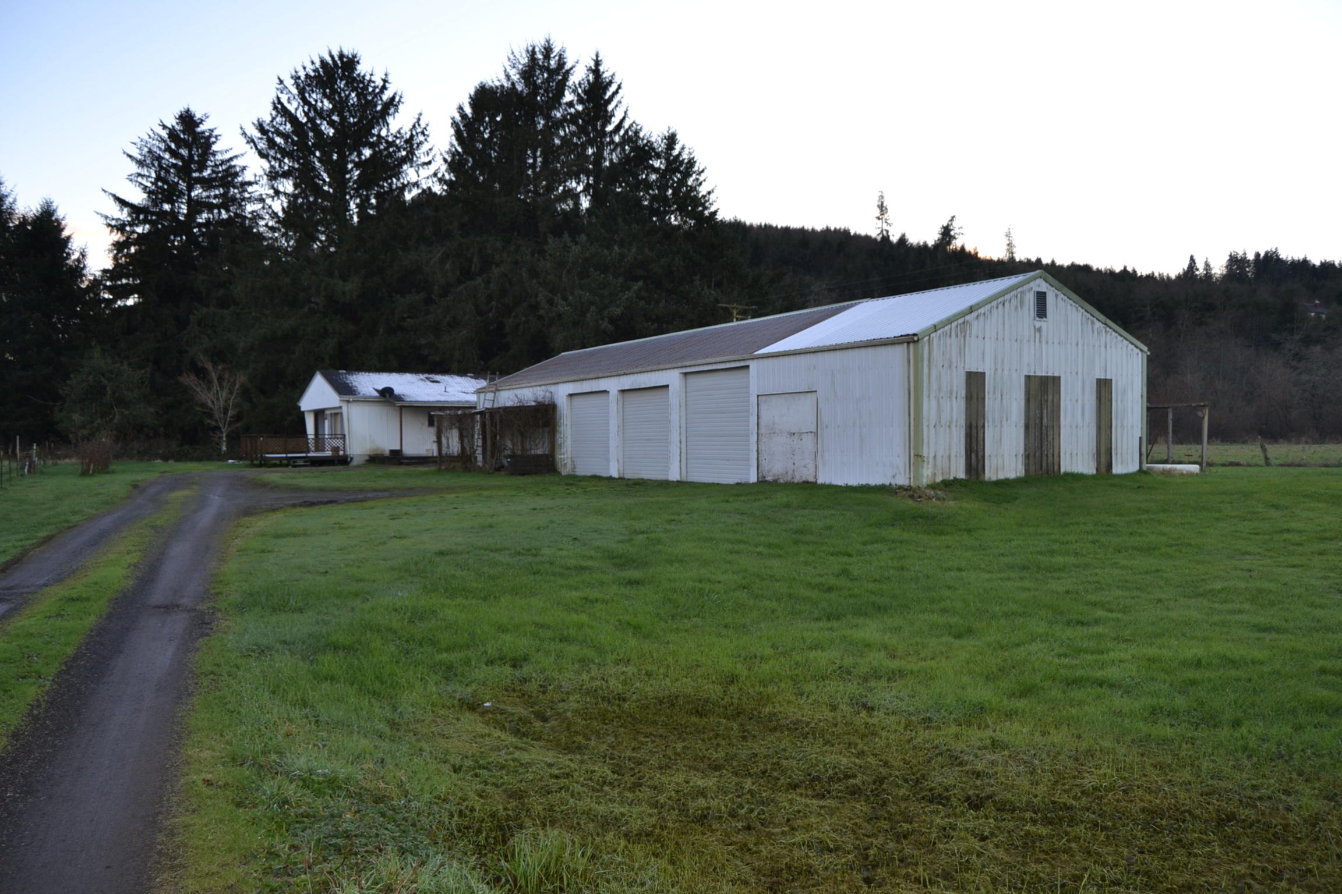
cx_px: 671
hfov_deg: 67.4
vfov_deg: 47.9
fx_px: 1006
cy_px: 447
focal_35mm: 27
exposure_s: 1/125
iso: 140
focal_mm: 18
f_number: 4
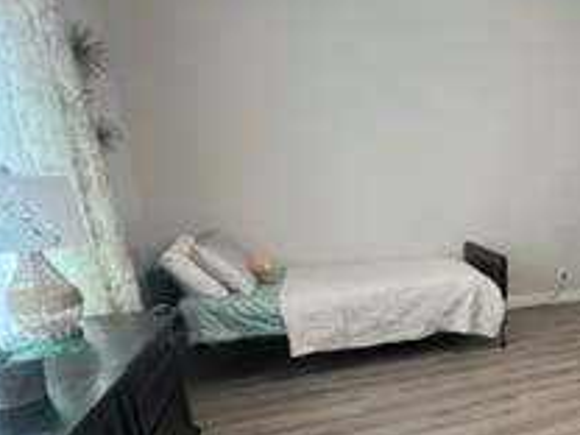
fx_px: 419
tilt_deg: -15.6
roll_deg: -1.3
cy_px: 304
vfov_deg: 53.3
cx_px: 533
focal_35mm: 25
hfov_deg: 58.3
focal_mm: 1.57
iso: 320
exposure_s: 1/60
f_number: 1.8
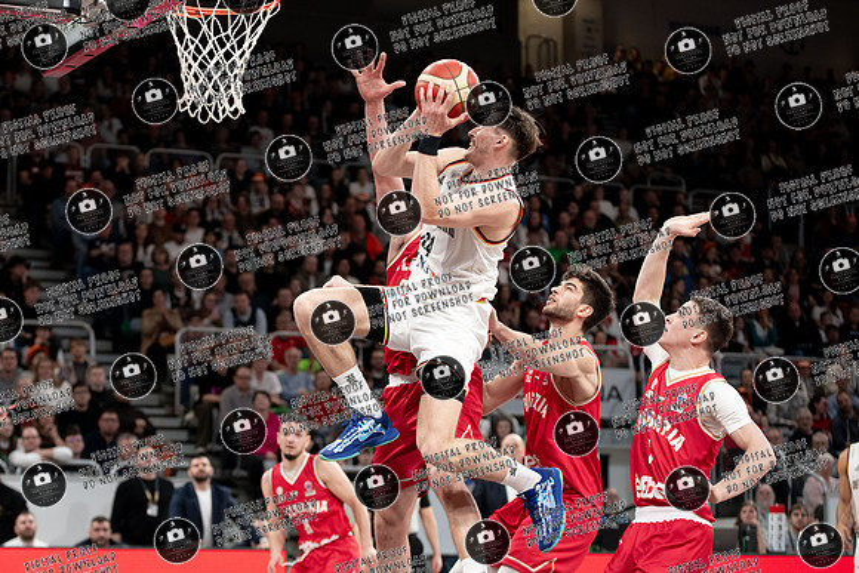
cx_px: 282
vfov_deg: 13.0
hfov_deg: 19.3
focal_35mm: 105
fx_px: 2513
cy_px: 269
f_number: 2.8
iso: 1400
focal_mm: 78
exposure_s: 1/800
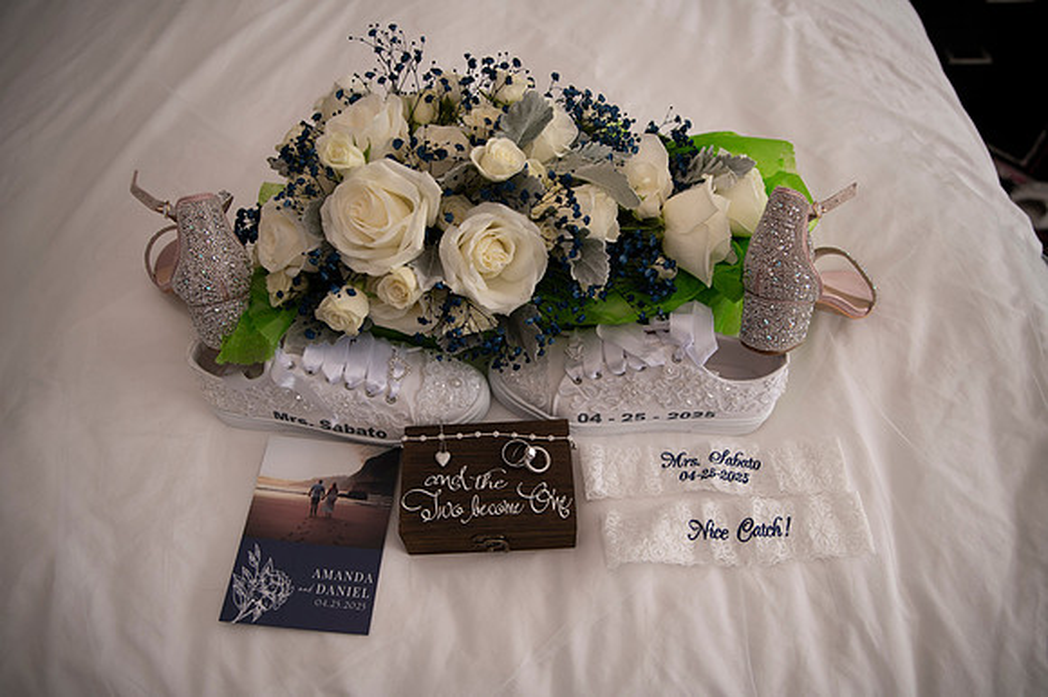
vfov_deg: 53.1
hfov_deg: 73.8
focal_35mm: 24
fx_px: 698
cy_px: 348
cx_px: 524
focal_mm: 24
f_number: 2.8
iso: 400
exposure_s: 1/640
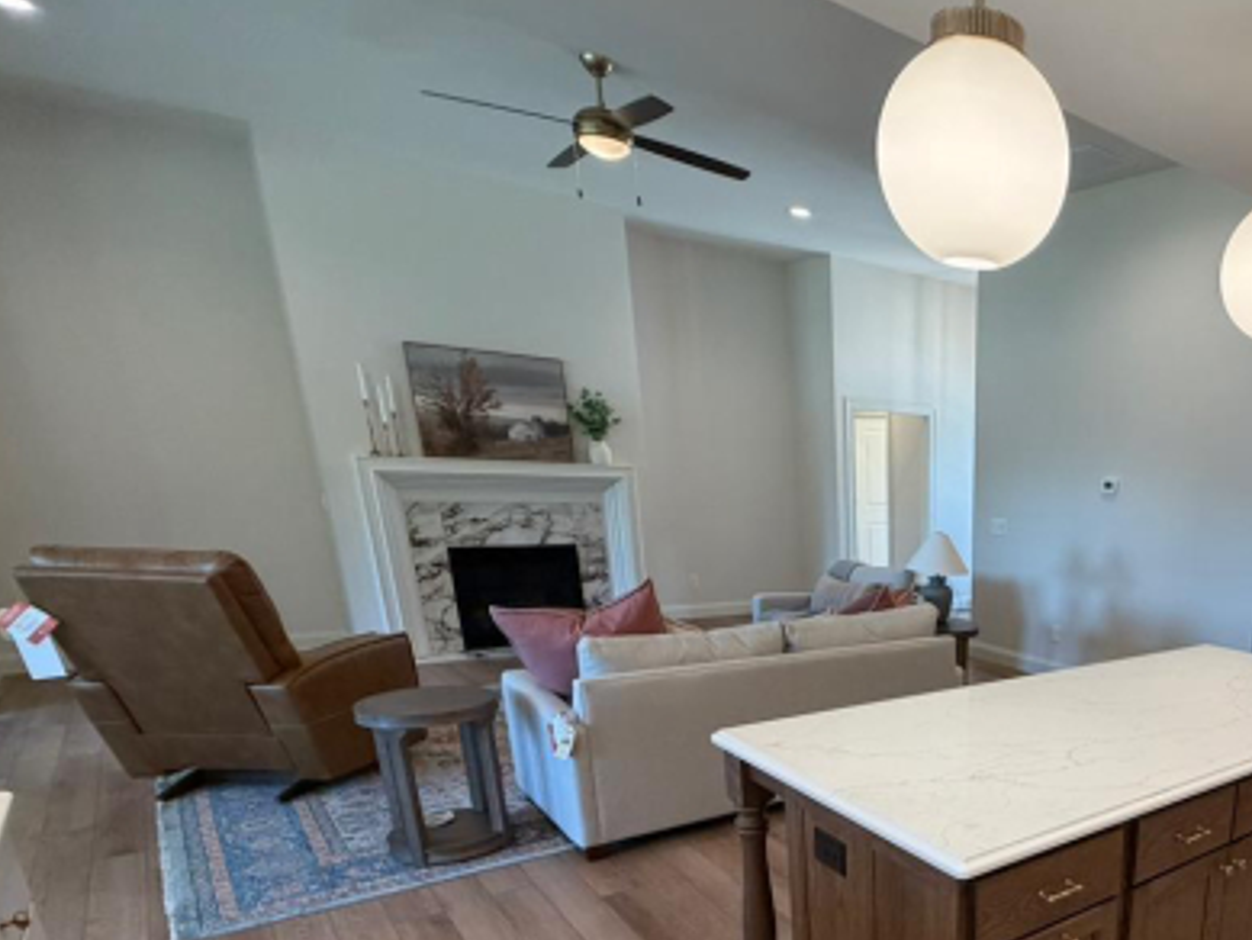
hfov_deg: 63.5
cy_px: 760
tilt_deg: -19.2
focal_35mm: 24
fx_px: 868
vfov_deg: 52.9
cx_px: 1051
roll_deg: -2.5
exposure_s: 1/120
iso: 320
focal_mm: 2.22
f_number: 2.2
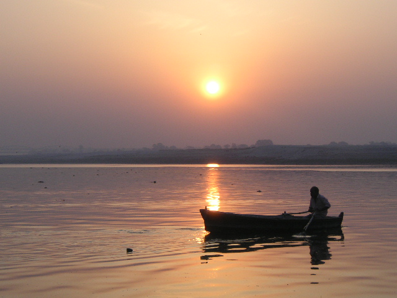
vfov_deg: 16.1
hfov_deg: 21.3
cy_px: 149
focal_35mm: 92
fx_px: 1055
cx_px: 198
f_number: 4.8
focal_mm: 15.2
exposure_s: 1/180
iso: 50
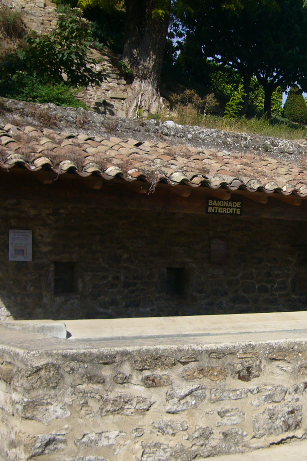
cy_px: 251
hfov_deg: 25.7
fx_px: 640
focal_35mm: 50
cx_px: 300
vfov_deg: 39.6
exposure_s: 1/400
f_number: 5.6
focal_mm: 4.6
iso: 80
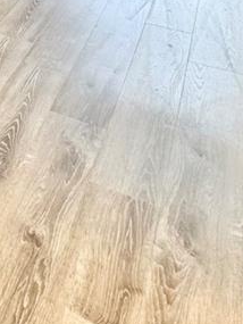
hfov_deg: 21.8
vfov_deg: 24.4
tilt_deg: -7.6
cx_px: -91
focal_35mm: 59
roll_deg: +0.7
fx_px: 552
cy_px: -178
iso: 320
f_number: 2.2
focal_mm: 2.22
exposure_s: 1/120
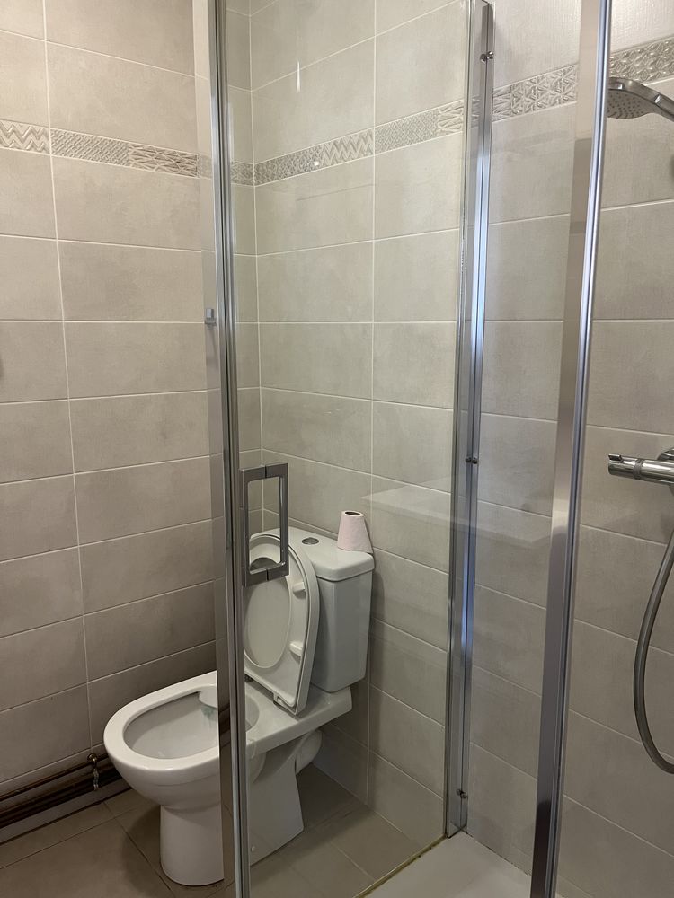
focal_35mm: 26
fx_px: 675
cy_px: 449
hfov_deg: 53.1
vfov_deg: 67.3
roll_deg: +1.6
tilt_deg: -8.9
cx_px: 337
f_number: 1.6
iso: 160
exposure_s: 1/50
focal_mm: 5.1
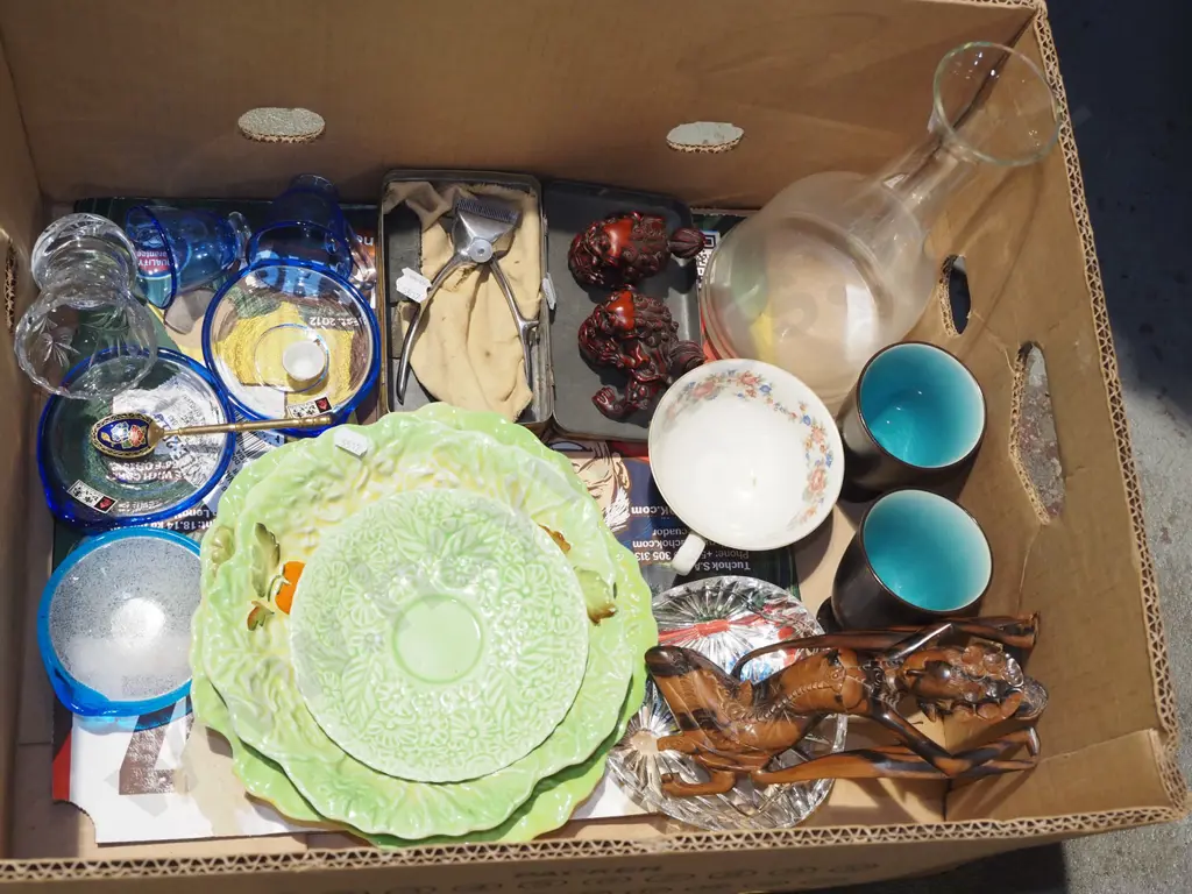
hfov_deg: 39.7
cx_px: 596
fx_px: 1653
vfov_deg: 30.3
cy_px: 447
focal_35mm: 48
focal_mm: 24
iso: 1600
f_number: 5.6
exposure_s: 1/60
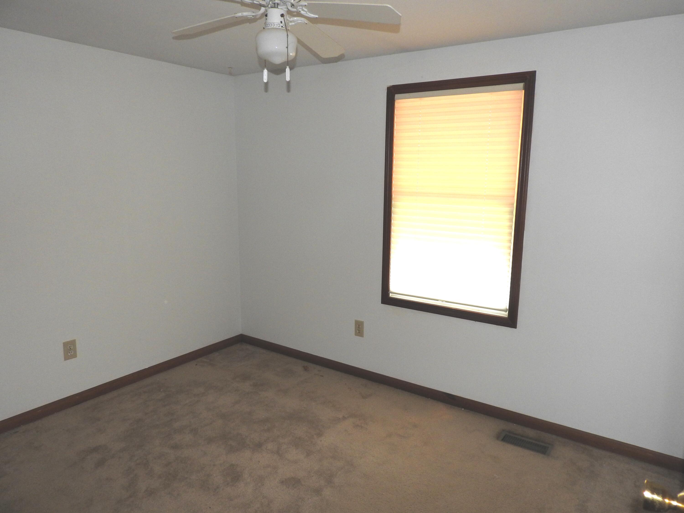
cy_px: 256
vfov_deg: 56.8
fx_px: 474
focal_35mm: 24
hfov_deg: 71.6
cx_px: 342
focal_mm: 4.3
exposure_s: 1/30
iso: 200
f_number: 3.3
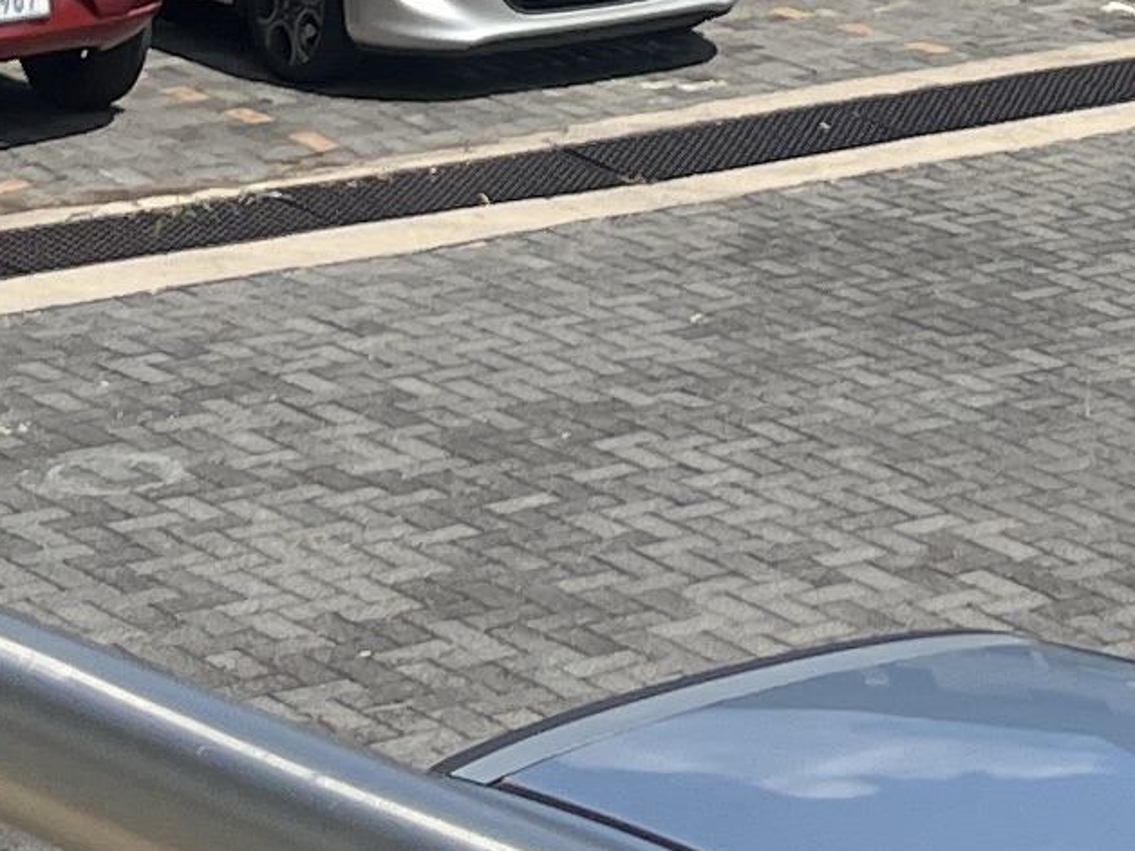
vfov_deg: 8.4
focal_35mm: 167
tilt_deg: +2.0
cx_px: 1366
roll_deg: +0.2
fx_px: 5476
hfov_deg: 11.6
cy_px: -860
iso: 50
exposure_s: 1/3745
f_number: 1.6
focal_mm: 5.1
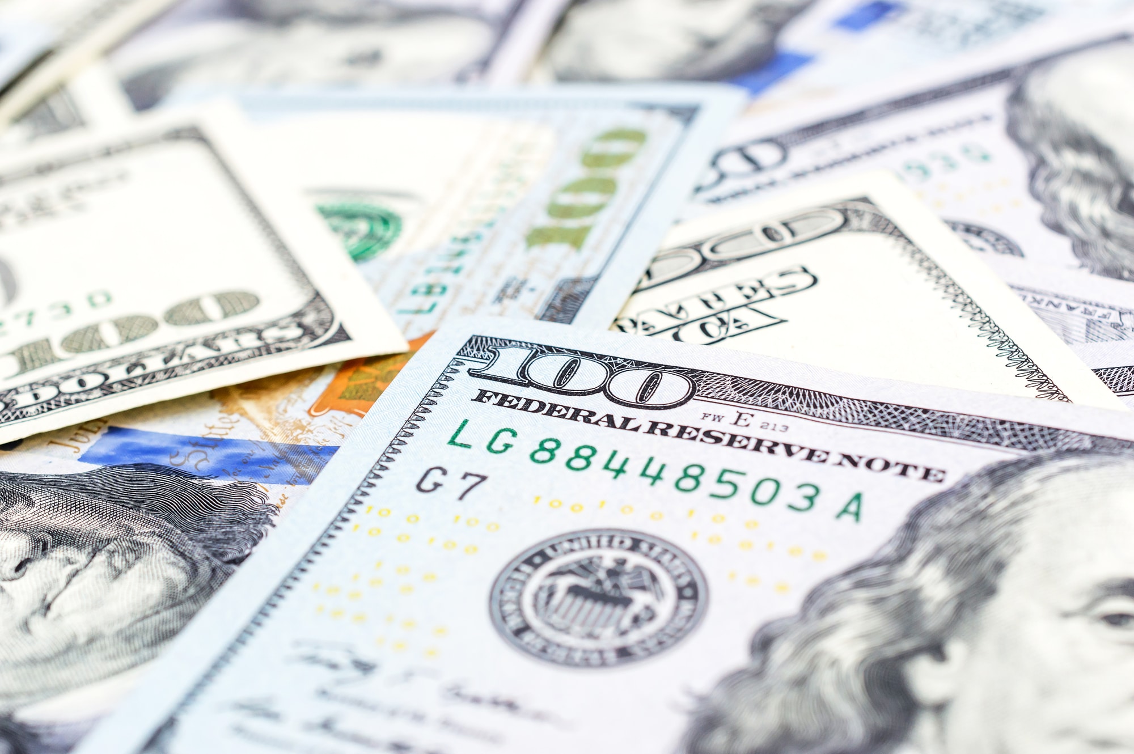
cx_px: 567
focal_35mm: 60
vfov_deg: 22.6
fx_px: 1888
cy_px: 377
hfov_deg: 33.4
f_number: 10
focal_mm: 40
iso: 200
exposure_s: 1/160
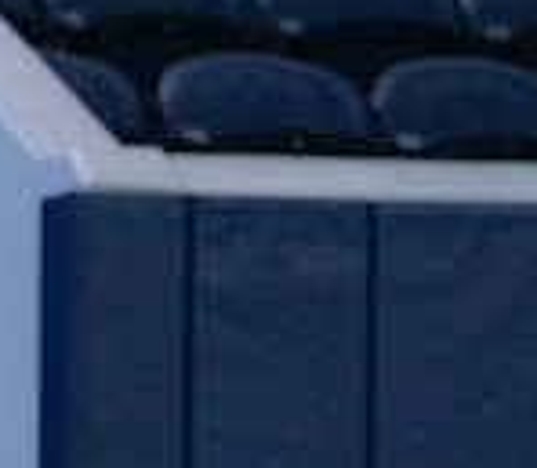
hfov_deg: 3.2
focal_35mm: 587
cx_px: -493
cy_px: 718
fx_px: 9664
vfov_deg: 2.8
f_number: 2.8
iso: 5000
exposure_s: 1/1250
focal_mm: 108
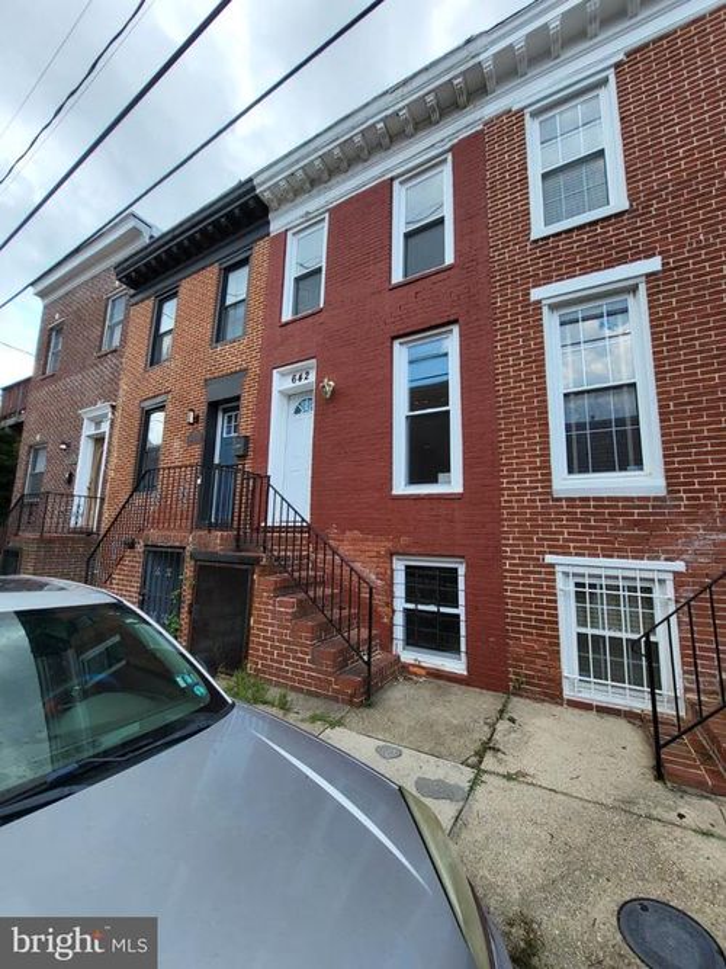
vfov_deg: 106.2
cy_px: 484
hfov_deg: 89.9
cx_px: 363
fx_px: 364
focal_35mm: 13
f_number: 2.2
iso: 32
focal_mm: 1.74
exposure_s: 1/315
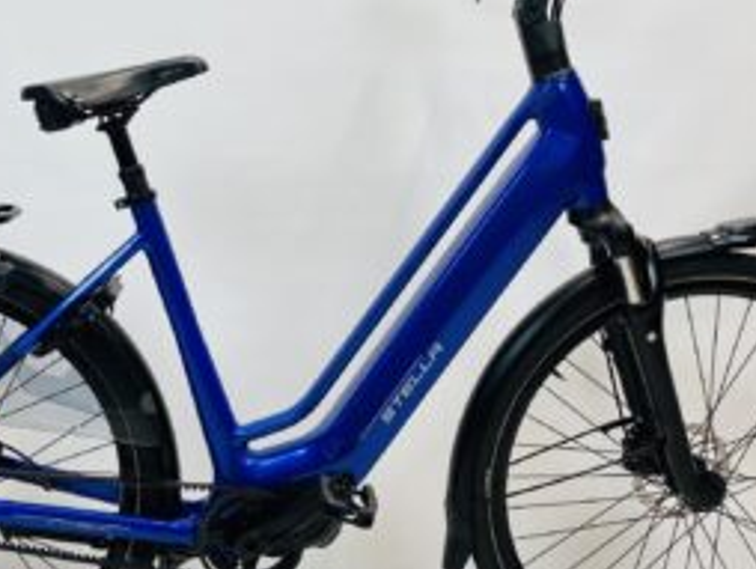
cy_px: 262
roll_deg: +0.2
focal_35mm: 46
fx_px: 1006
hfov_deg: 41.0
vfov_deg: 31.6
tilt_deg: -5.6
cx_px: 298
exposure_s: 1/100
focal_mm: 4.25
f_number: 1.8
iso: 50
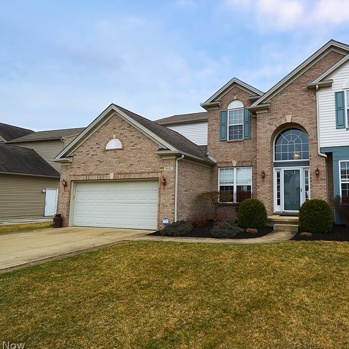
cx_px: 248
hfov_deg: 71.3
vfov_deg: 74.8
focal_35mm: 20
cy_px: 171
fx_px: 228
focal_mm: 10
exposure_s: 1/200
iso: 110
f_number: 6.3
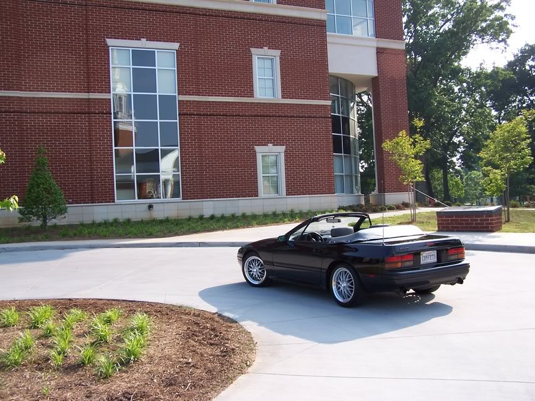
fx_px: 587
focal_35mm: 38
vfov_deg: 37.7
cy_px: 200
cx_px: 268
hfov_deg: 49.0
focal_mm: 6.3
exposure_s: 1/500
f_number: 2.8
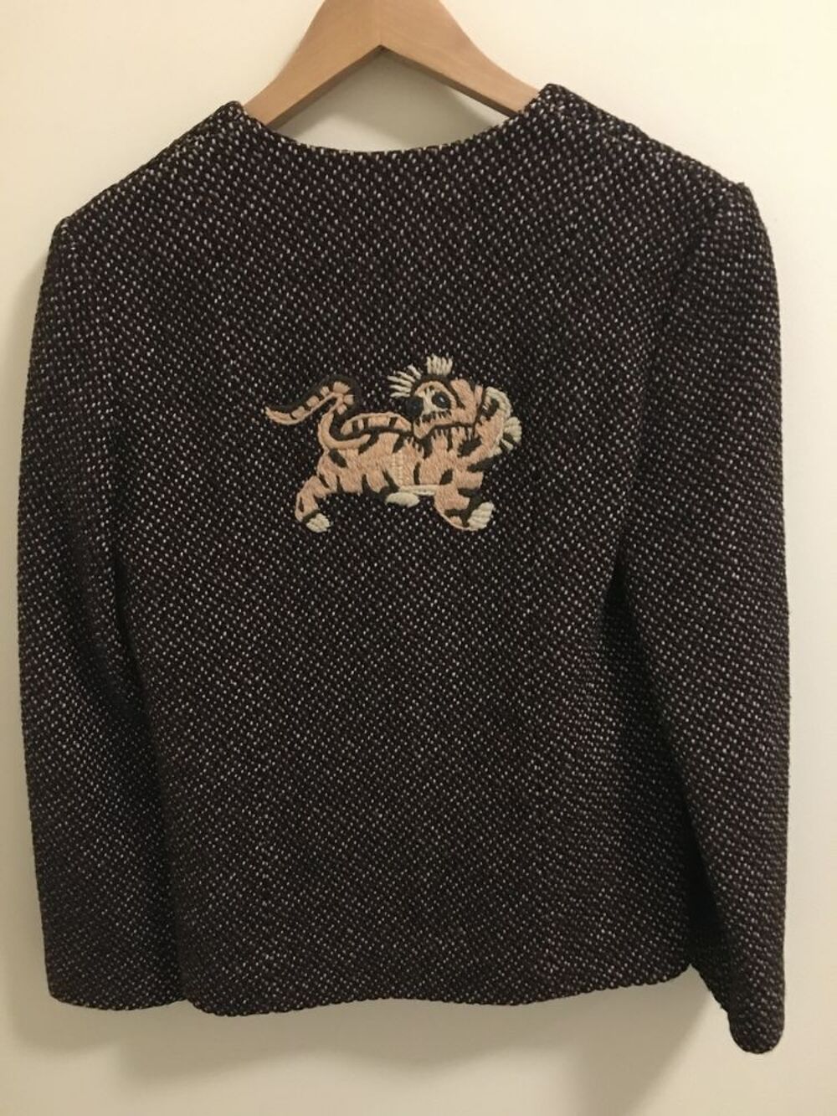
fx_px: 935
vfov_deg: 61.7
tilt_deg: -13.3
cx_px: 418
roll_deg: +2.9
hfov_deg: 48.2
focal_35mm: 29
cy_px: 558
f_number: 2.2
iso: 320
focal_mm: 4.15
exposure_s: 1/17
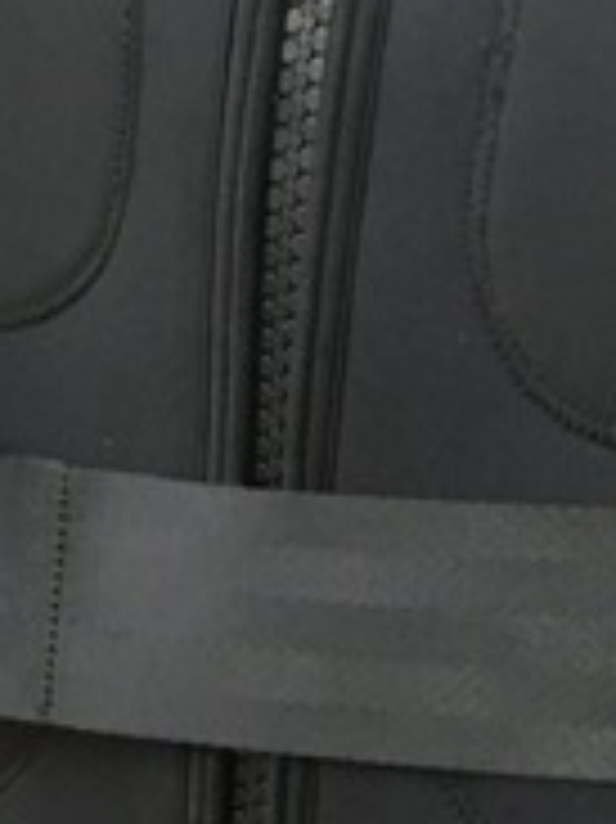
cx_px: 315
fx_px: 3207
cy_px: 1376
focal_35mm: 135
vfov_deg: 13.4
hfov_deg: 11.0
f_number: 2.2
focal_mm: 4.15
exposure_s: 1/30
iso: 125
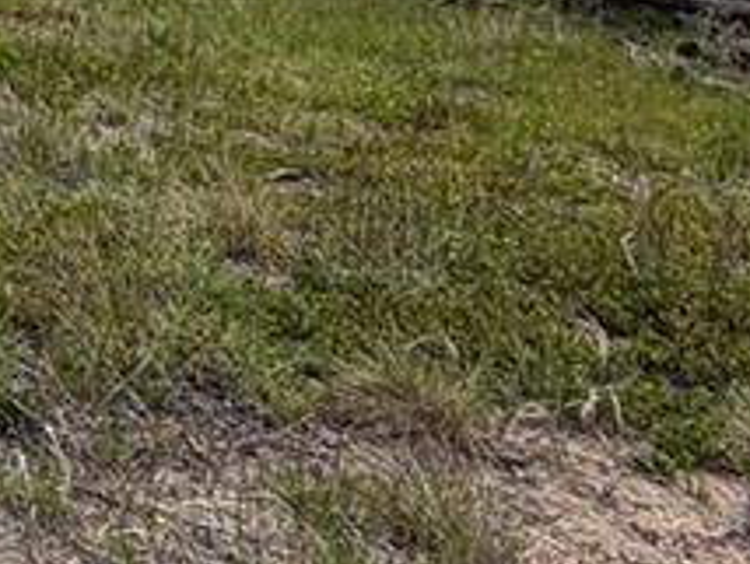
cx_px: -876
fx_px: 2039
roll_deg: -3.3
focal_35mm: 94
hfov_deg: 15.3
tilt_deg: -8.5
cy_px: -564
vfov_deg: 13.5
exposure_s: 1/1285
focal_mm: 2.22
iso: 20
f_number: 2.2
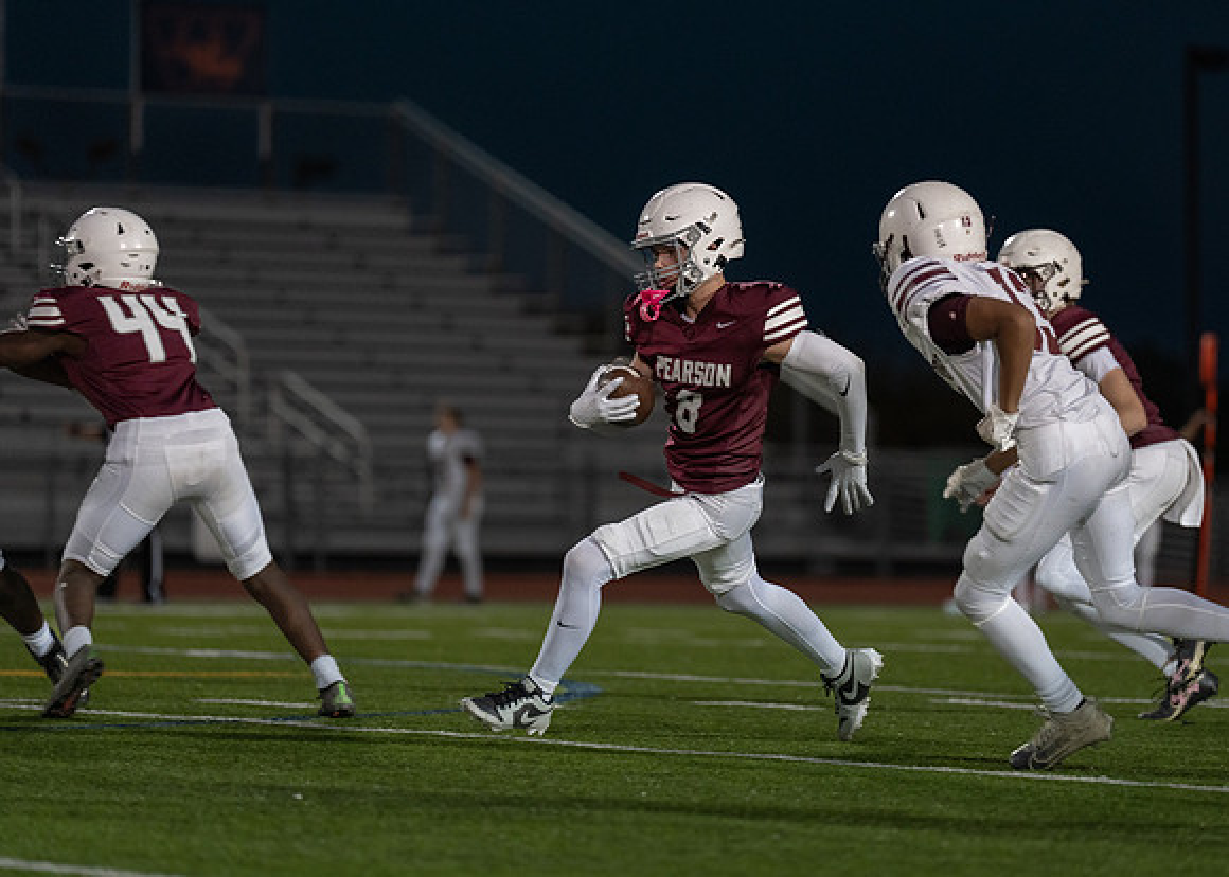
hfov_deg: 8.9
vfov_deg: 6.4
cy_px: 433
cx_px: 685
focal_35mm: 226
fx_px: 7894
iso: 1250
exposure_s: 1/1000
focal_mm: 200
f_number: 2.8
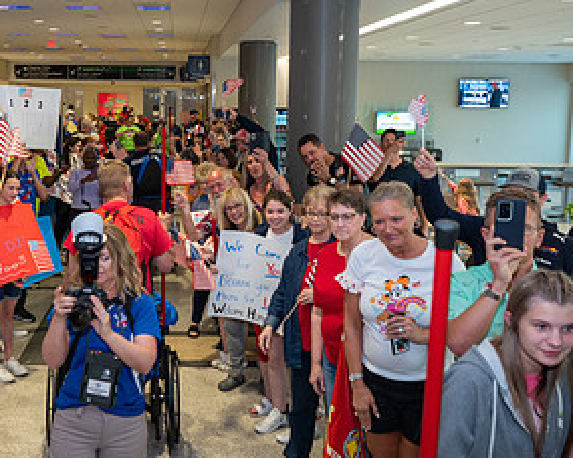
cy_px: 178
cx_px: 169
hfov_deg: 39.6
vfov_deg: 32.6
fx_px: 780
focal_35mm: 46
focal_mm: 24
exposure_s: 1/40
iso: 1000
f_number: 4.5
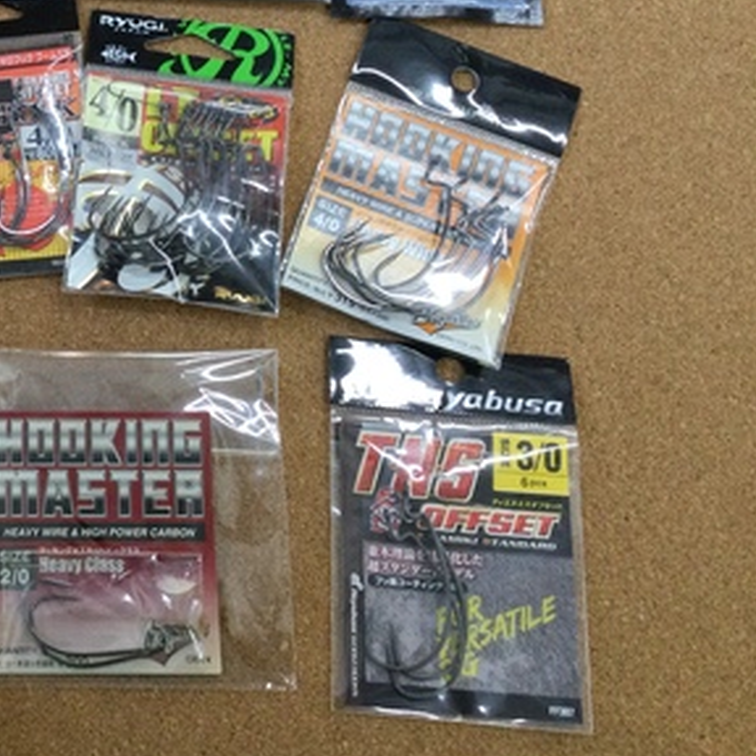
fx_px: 1408
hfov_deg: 28.1
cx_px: -16
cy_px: 220
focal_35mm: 57
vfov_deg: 29.7
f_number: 2.4
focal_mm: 3.3
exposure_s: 1/30
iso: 32
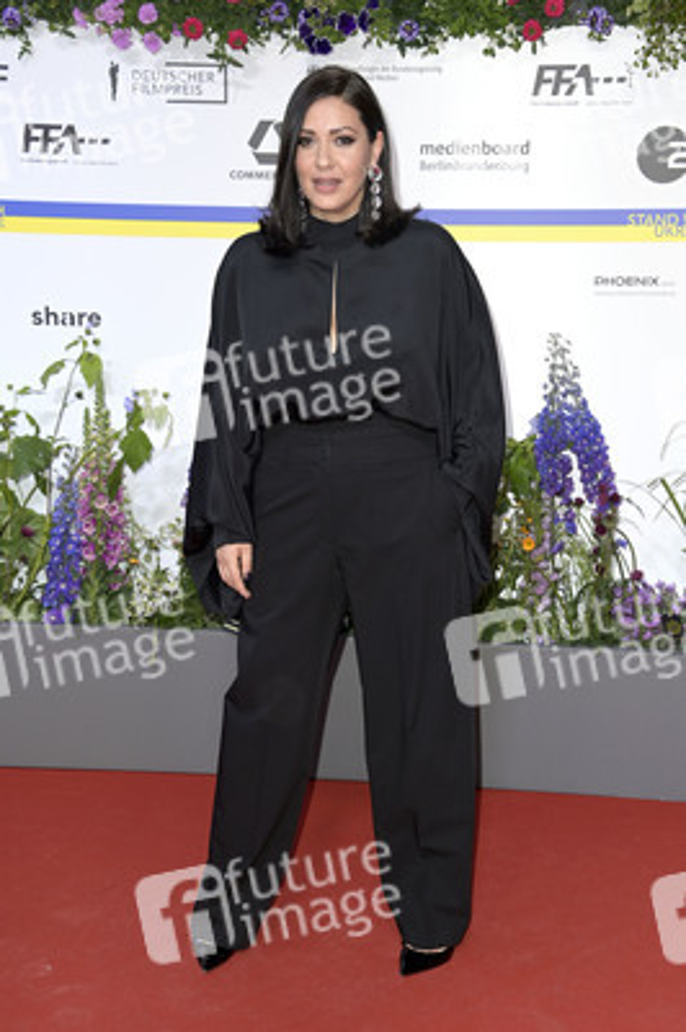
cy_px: 516
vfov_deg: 34.5
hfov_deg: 23.3
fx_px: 1661
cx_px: 343
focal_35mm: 58
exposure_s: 1/200
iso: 640
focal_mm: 58
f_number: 6.3
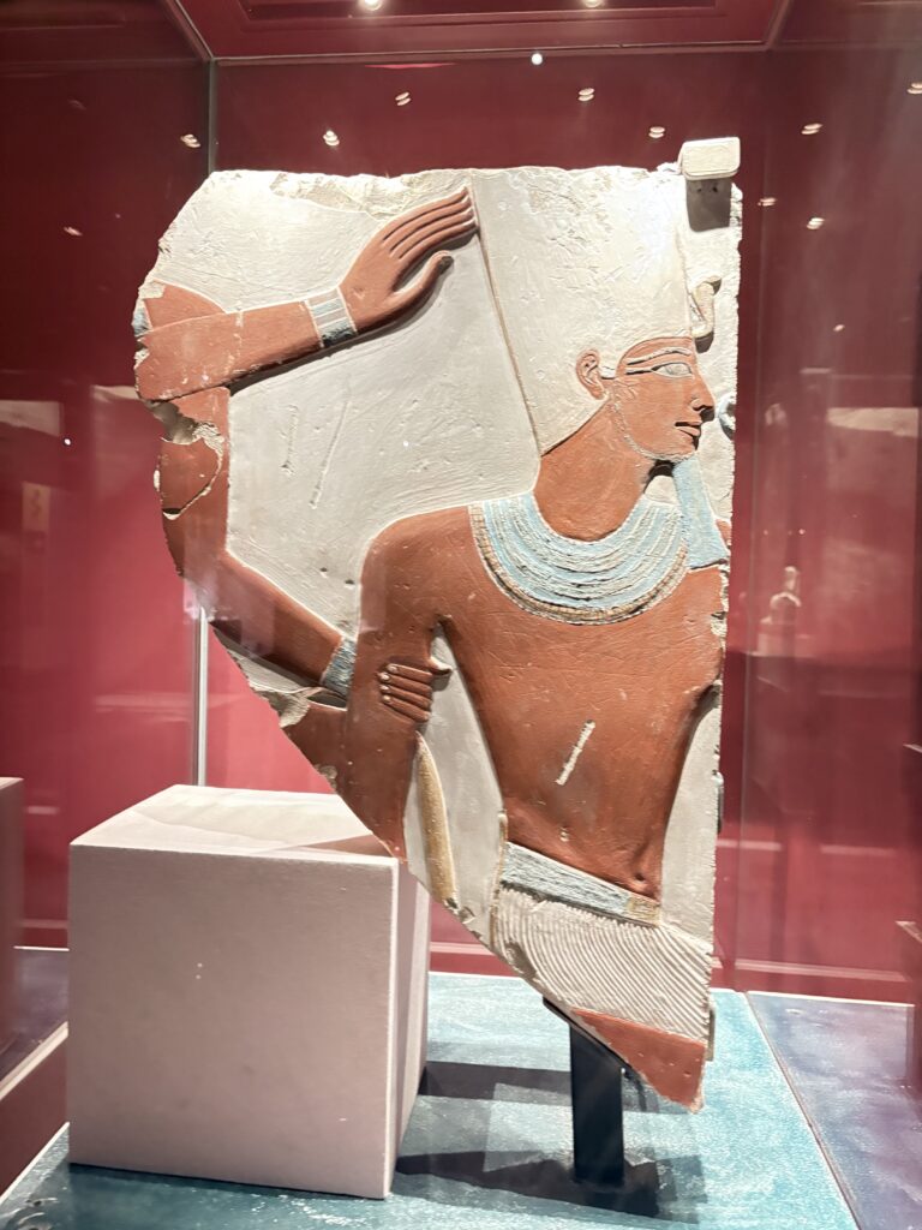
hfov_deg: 53.1
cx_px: 461
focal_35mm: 26
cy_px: 615
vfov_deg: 67.3
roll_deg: -1.9
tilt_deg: -2.0
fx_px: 923
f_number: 1.6
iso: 1000
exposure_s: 1/22
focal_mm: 5.96
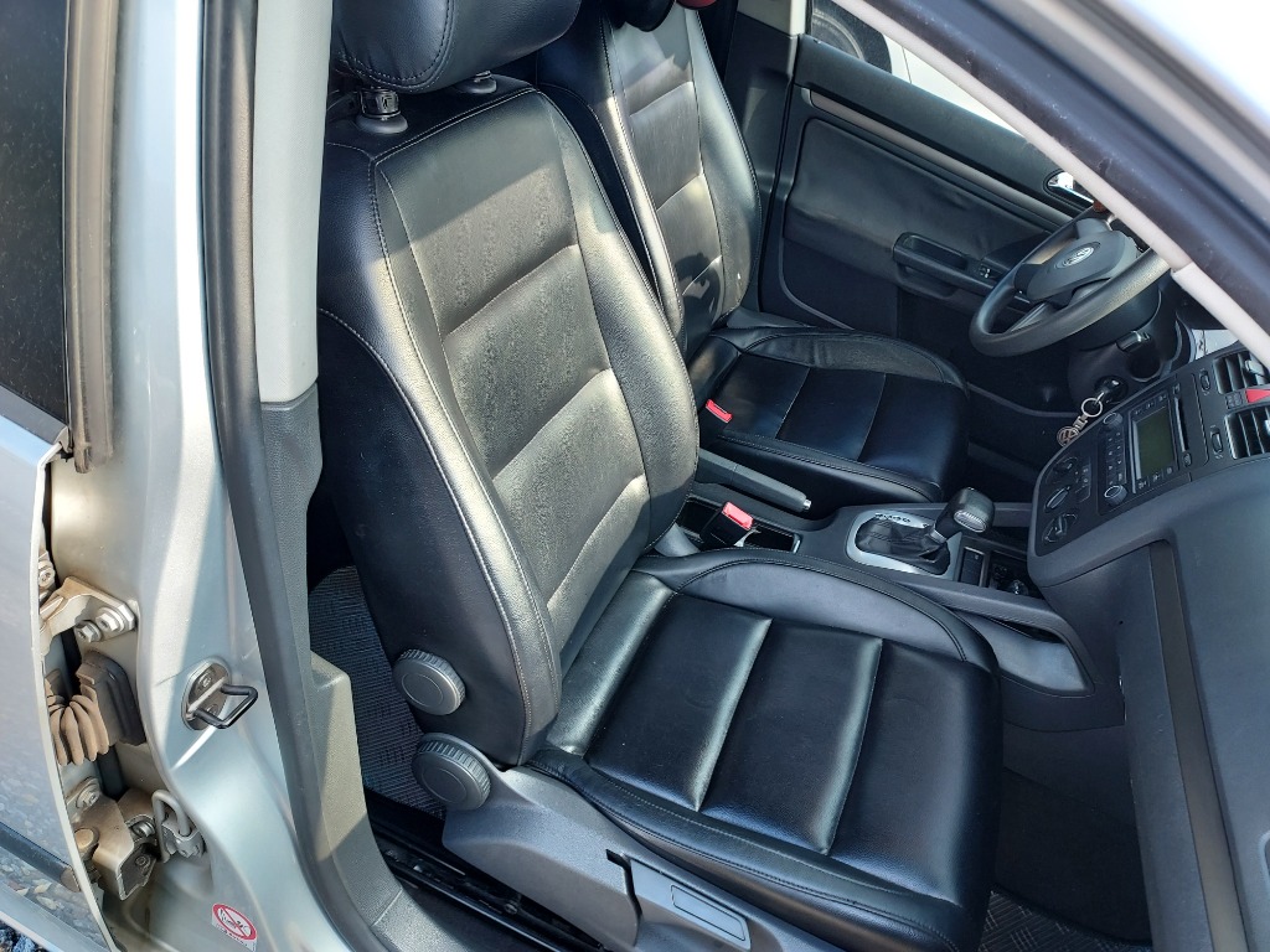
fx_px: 881
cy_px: 476
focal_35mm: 24
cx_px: 635
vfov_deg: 56.8
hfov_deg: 71.6
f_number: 1.8
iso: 40
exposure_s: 1/60
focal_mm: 4.6
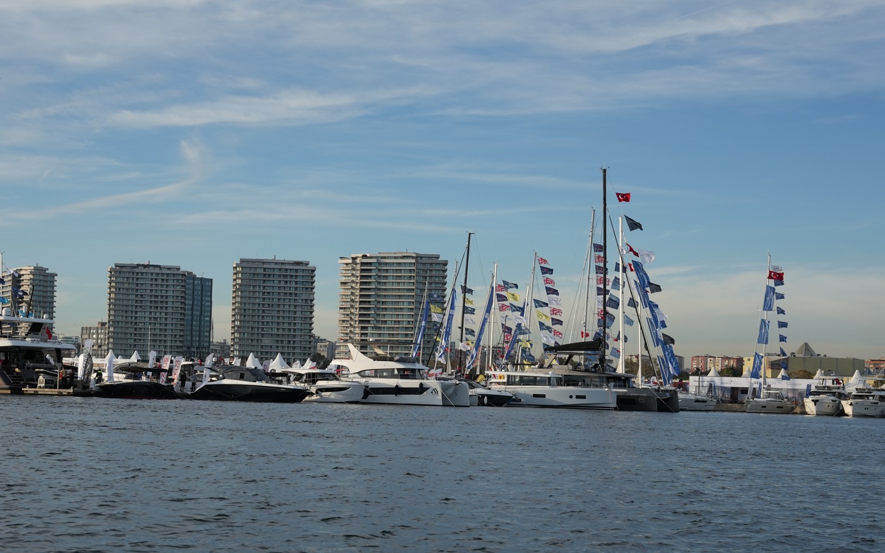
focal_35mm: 66
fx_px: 1591
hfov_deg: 31.0
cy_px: 357
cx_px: 367
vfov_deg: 19.7
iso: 250
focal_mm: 48.7
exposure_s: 1/1250
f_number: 5
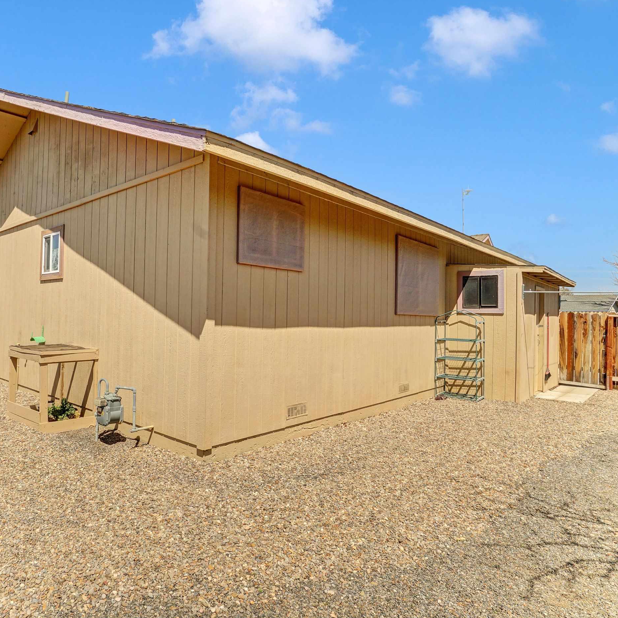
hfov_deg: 70.8
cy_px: 309
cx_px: 227
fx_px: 424
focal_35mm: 21
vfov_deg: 72.1
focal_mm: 10
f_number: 16
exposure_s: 1/100
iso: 100
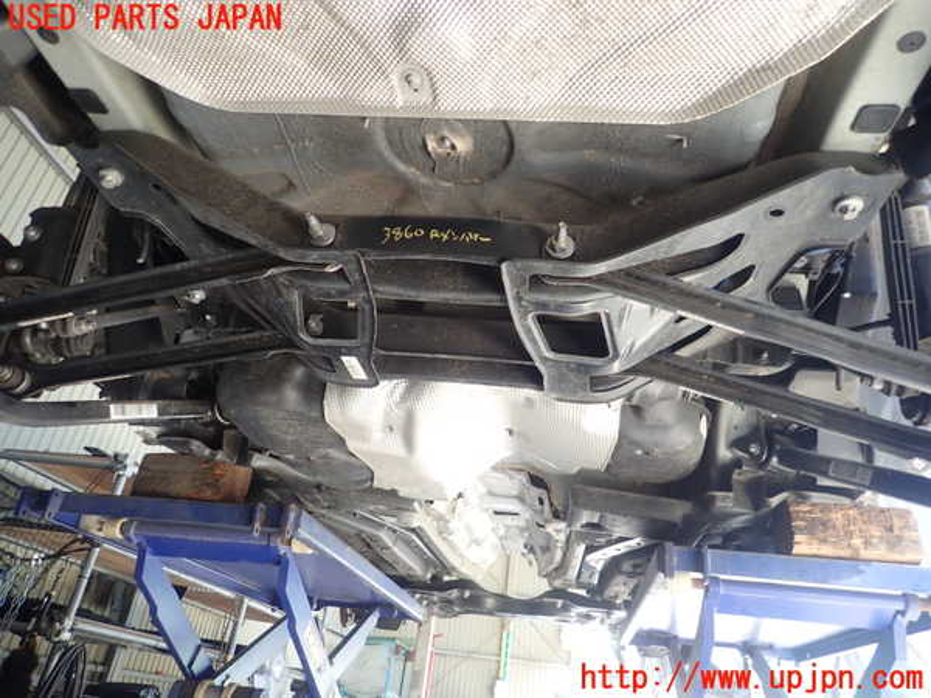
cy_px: 349
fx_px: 672
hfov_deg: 69.4
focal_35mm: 25
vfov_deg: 54.9
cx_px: 466
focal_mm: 4.5
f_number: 2
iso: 160
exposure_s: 1/60
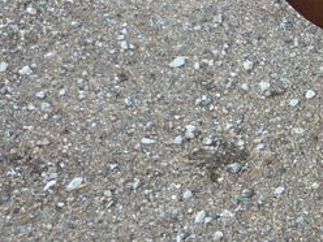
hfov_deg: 14.6
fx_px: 1129
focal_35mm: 121
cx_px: 544
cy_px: 159
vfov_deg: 12.2
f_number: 3.3
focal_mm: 5.2
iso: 100
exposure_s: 1/80
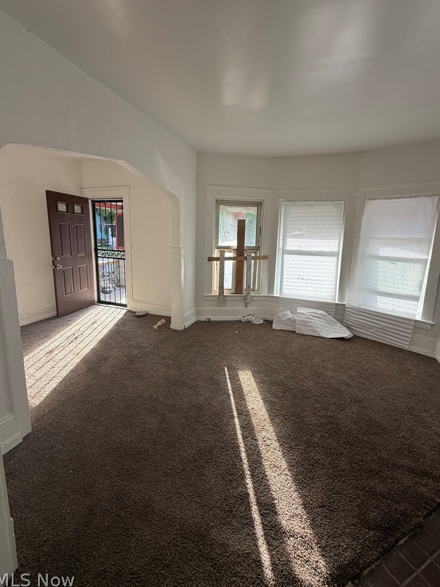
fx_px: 254
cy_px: 280
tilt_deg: -9.2
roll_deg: -1.8
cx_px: 226
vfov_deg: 98.1
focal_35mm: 15
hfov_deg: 81.7
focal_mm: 2.22
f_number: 2.2
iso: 64
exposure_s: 1/121
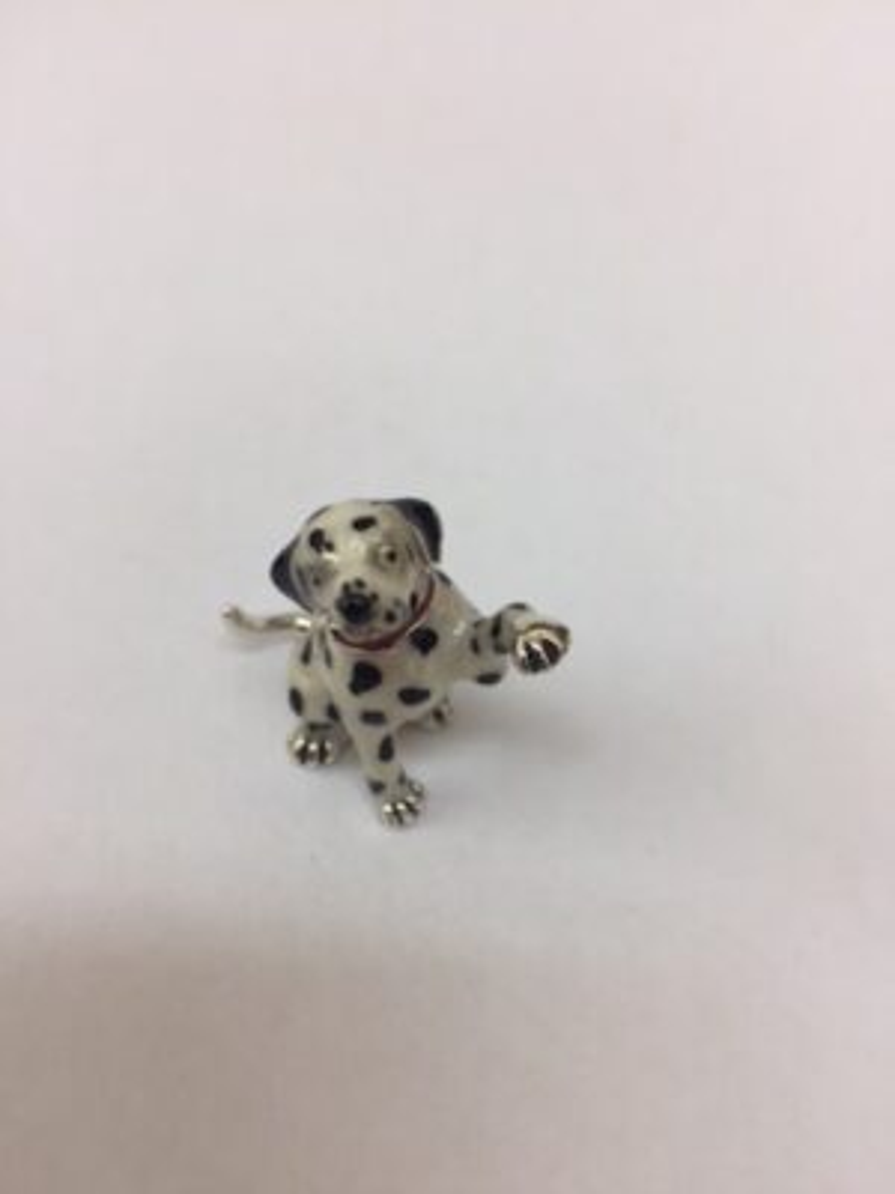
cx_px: 448
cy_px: 597
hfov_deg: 48.2
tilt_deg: -47.0
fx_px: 1000
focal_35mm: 29
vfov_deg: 61.7
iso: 50
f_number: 2.2
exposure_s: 1/100
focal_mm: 4.15
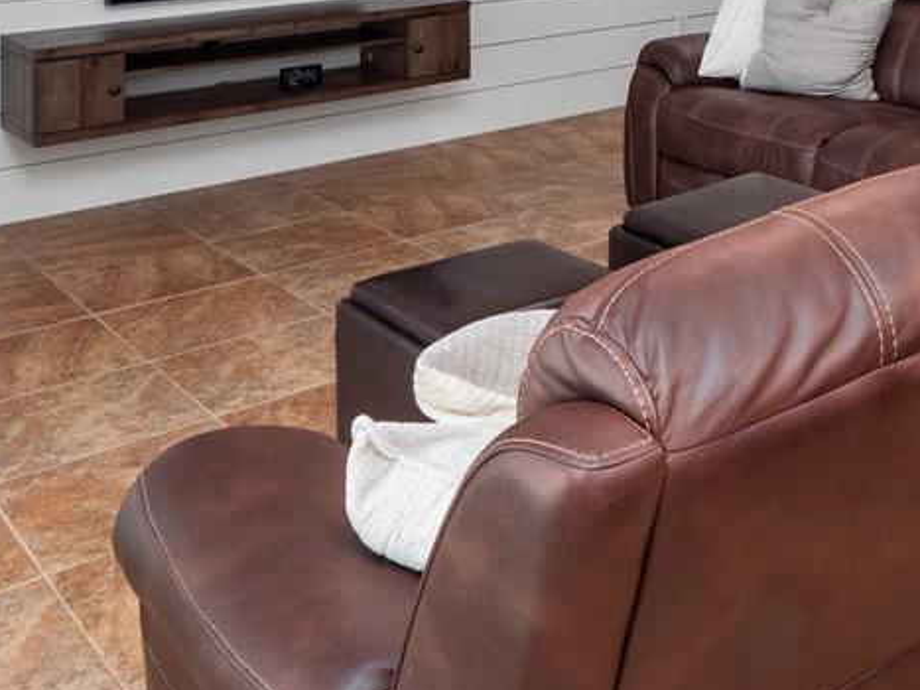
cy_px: -168
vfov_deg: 26.4
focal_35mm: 48
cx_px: 924
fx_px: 1275
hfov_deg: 35.7
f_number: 8
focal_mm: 7
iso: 320
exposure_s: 1/2
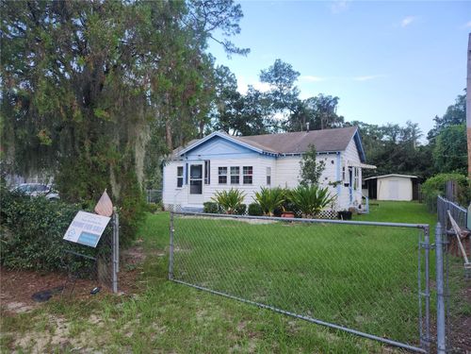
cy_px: 177
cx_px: 236
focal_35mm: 23
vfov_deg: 58.9
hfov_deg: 73.9
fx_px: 313
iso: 25
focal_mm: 5.54
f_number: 1.8
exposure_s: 1/136
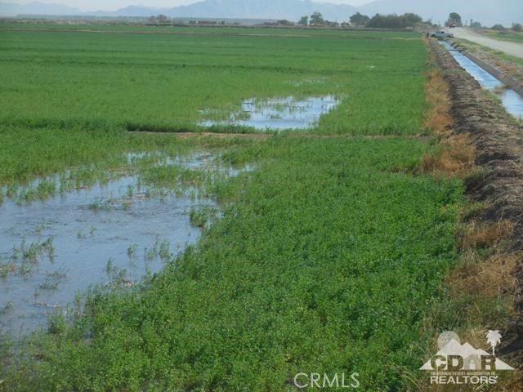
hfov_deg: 20.0
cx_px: 262
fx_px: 1481
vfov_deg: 15.1
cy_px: 196
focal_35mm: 98
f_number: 5
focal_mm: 17.7
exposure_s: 1/640
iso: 125
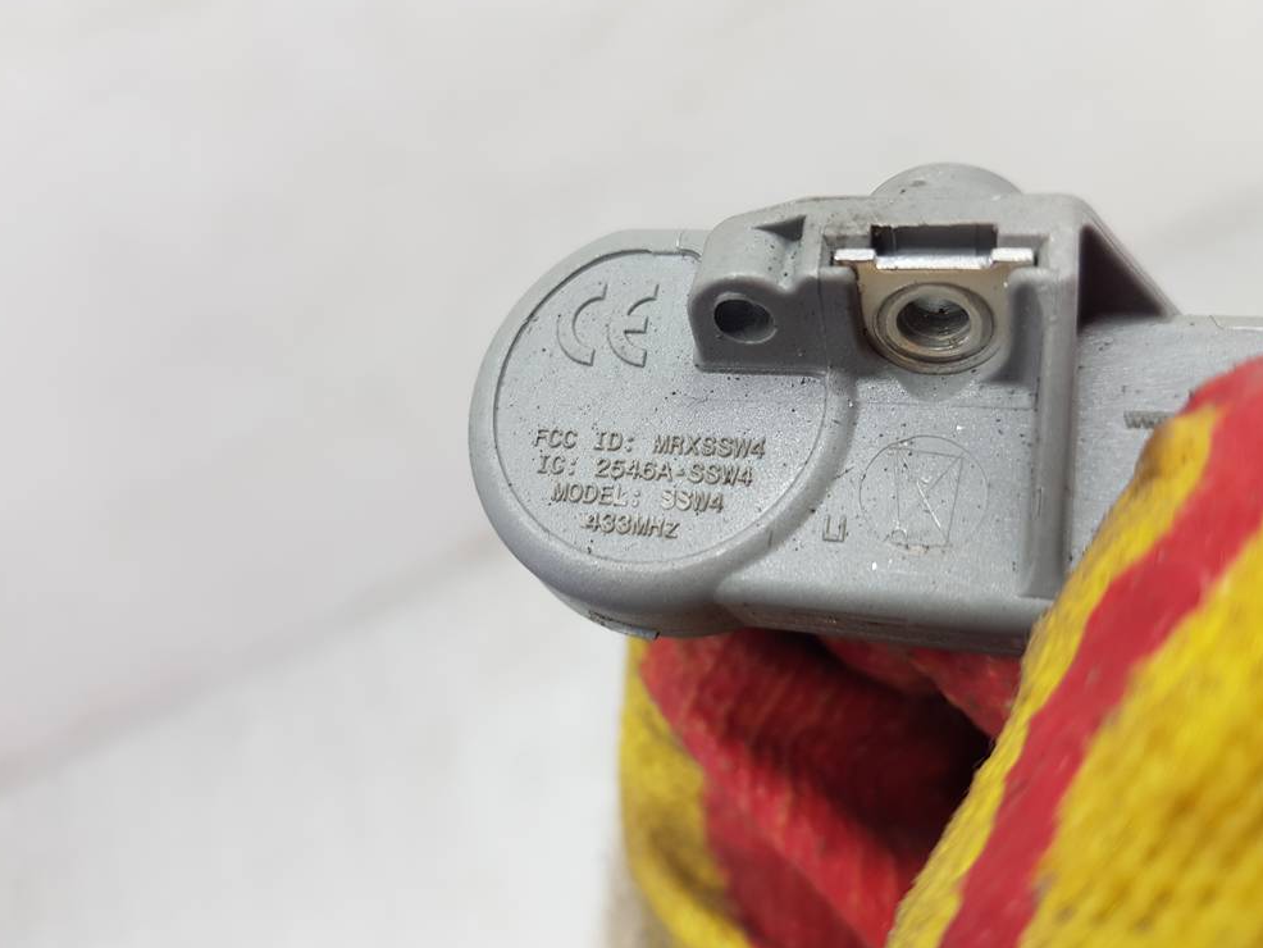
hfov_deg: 65.3
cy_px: 479
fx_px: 985
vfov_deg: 51.4
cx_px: 621
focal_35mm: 27
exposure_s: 1/50
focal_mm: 4.2
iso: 50
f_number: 1.7
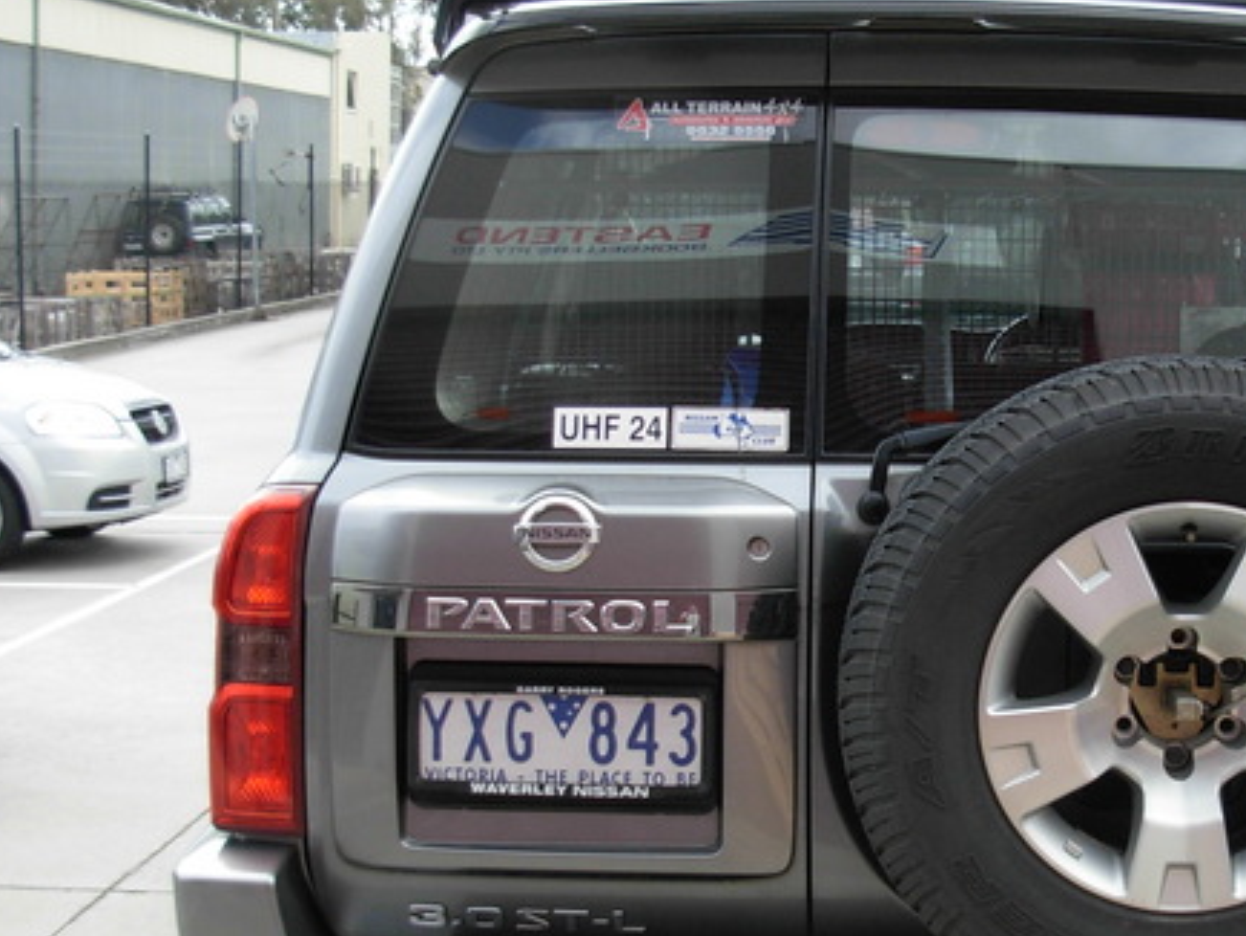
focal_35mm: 70
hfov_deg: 27.5
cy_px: 543
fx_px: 2521
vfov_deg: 21.0
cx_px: 876
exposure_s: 1/304
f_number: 2.9
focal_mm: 6.3
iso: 79
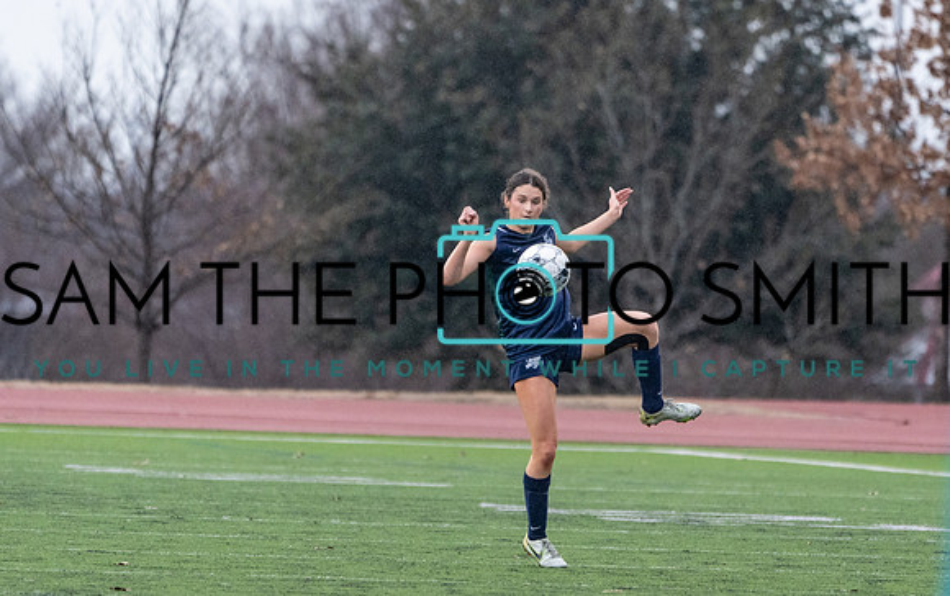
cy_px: 420
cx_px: 571
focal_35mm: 668
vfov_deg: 2.0
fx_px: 17316
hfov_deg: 3.1
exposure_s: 1/1250
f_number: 5.6
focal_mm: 400
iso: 2000
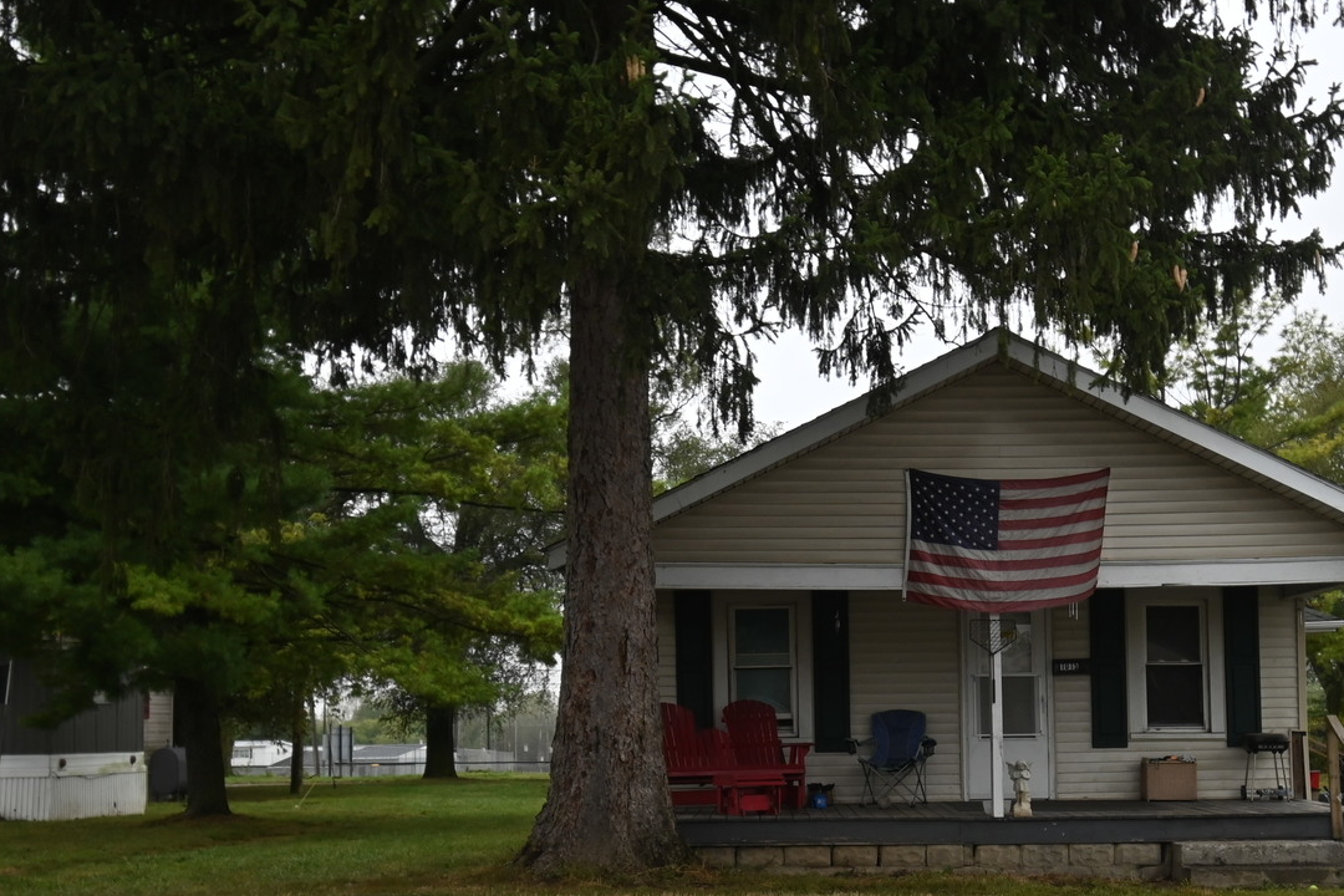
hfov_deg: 43.2
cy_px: 625
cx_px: 851
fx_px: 1680
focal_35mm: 45
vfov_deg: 29.6
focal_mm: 20
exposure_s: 1/250
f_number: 5.6
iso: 360
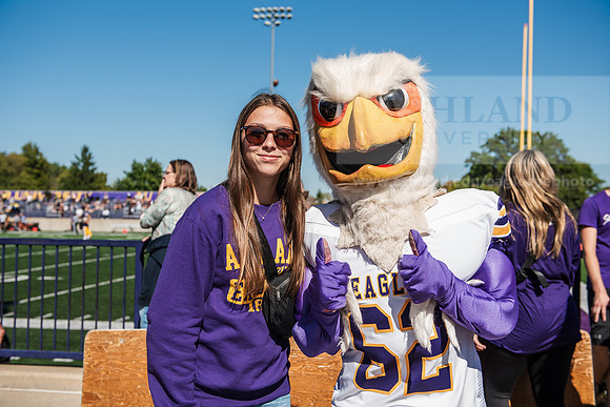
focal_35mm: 45
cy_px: 204
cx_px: 305
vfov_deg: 29.9
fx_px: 763
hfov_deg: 43.6
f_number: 5
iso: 125
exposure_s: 1/800
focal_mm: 45
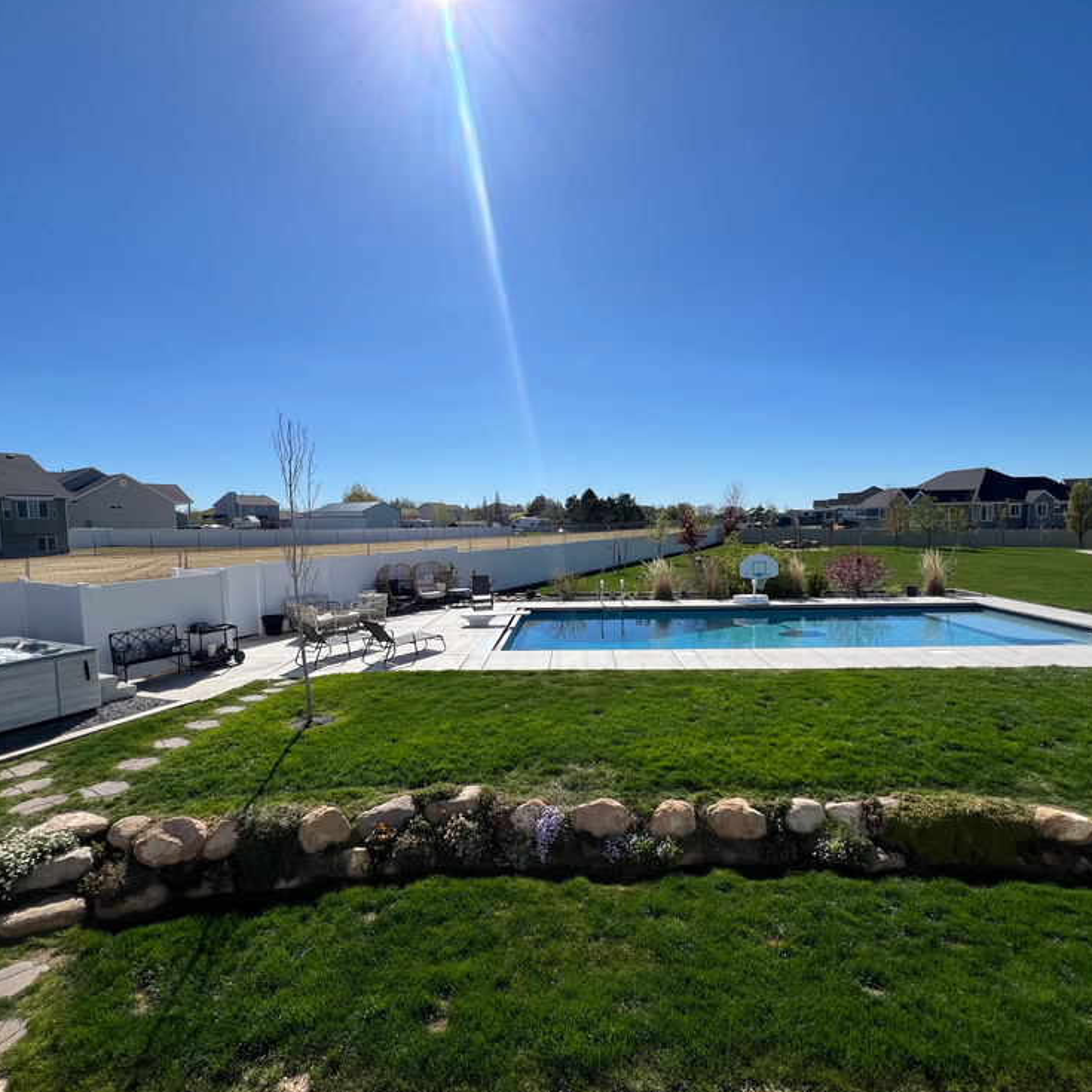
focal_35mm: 16
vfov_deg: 87.4
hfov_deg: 87.4
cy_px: 568
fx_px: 571
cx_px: 541
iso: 32
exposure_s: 1/3125
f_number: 1.8
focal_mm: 1.57
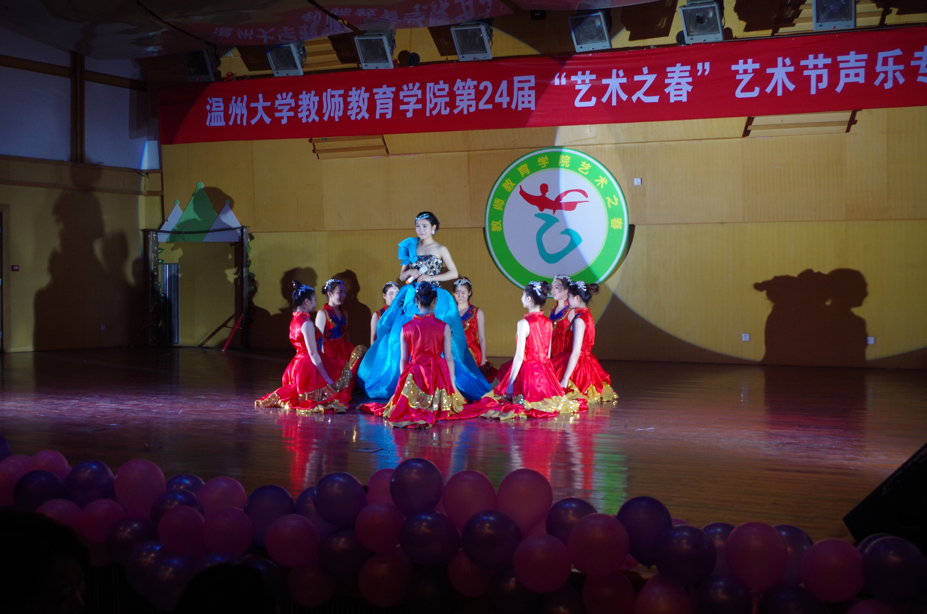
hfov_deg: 49.6
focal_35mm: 39
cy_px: 307
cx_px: 464
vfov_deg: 34.1
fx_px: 1002
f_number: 4.5
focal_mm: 26.25
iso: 800
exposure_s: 1/80
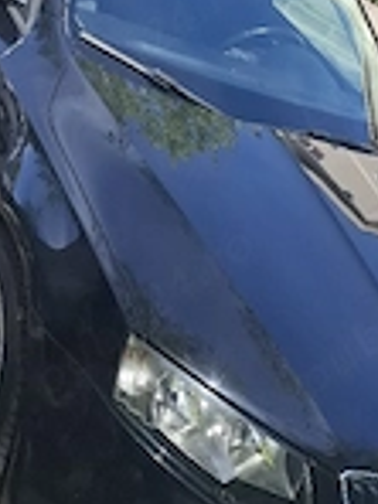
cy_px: 89
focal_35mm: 62
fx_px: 903
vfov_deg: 30.3
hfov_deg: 23.6
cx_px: 211
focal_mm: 5.54
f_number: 1.8
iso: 50
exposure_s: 1/1429
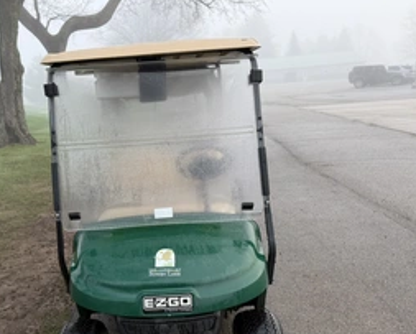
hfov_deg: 48.7
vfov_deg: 39.4
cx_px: 163
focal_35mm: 37
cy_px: 237
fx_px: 456
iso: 80
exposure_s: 1/326
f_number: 1.78
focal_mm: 6.76
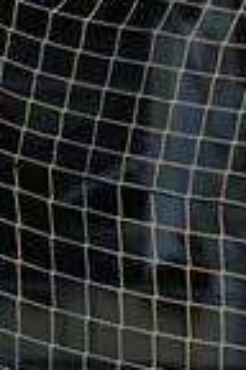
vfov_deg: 2.8
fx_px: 7625
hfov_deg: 1.8
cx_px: 478
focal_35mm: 744
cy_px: 668
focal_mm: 185
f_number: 8
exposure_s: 1/200
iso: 100
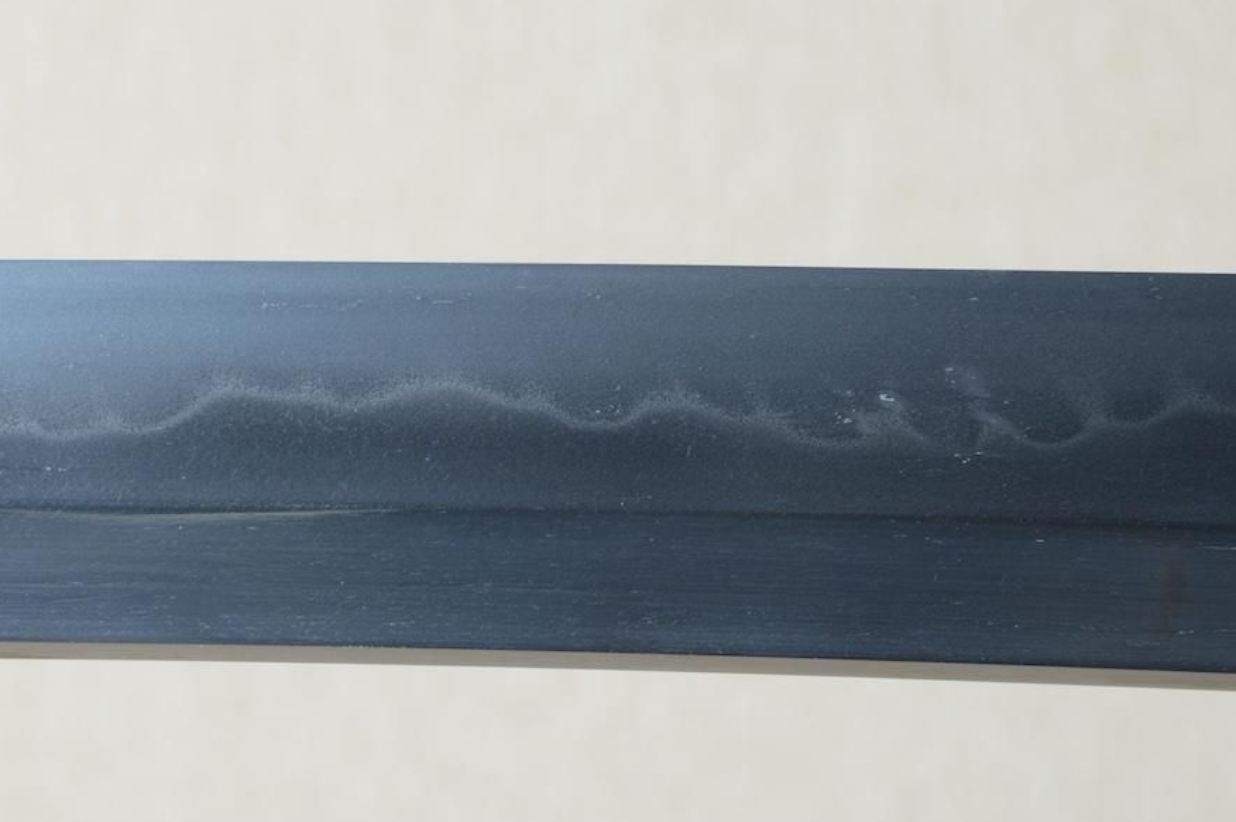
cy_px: 324
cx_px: 353
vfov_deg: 6.7
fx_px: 6989
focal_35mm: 204
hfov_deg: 10.1
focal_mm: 85
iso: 400
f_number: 11
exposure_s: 1/2
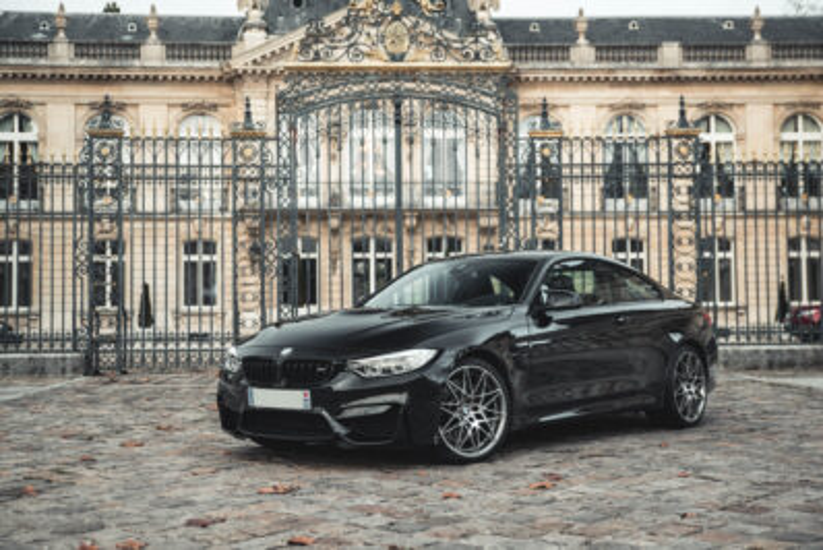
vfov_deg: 26.0
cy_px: 275
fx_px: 1190
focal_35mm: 52
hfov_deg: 38.2
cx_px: 412
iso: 160
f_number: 2.8
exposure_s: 1/80
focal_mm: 52
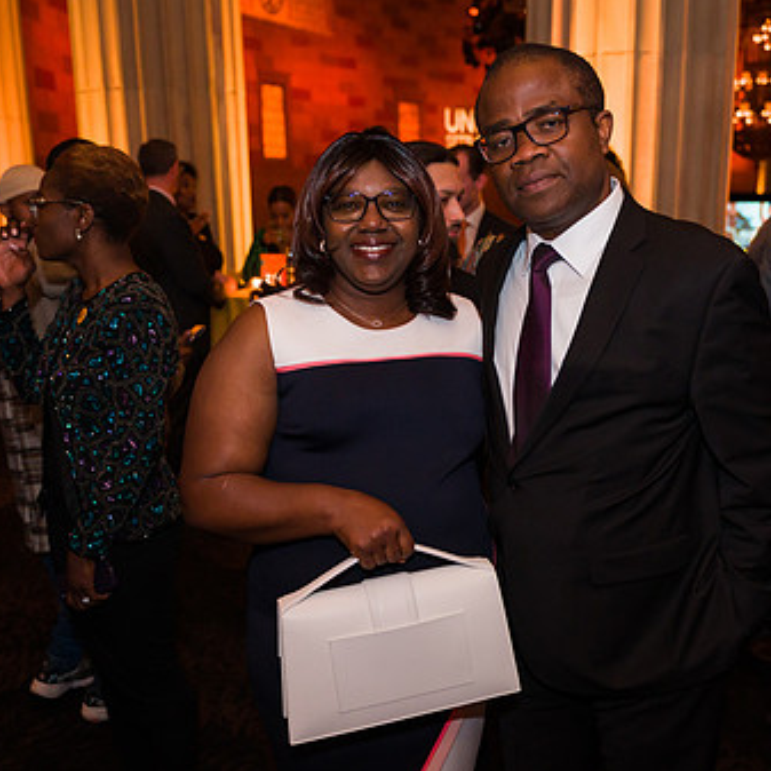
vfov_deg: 43.8
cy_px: 400
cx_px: 428
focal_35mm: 38
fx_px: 958
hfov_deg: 43.8
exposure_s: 1/200
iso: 1600
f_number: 3.2
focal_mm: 26
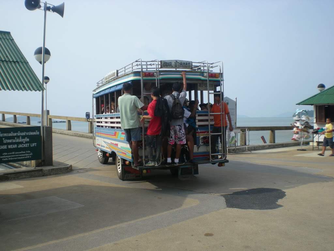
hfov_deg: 49.0
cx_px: 167
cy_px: 126
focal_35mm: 38
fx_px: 367
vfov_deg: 37.7
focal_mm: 6.3
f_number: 4.6
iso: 50
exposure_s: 1/368
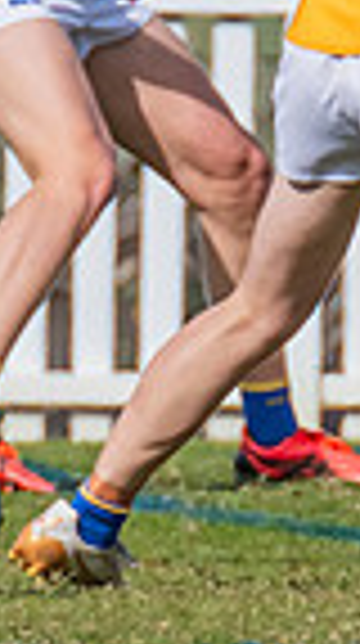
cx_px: 8
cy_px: 196
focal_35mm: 4149
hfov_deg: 0.3
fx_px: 70702
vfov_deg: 0.5
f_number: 11
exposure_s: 1/1600
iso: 800
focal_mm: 600
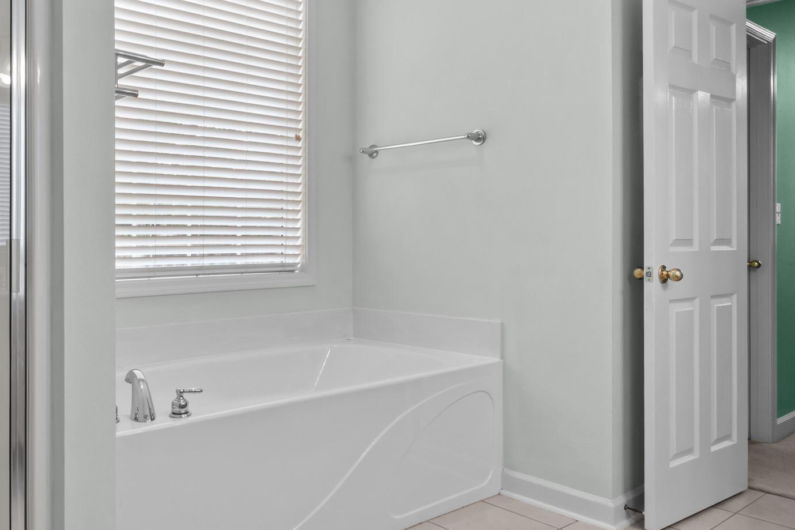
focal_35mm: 30
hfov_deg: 60.8
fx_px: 660
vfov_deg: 43.7
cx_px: 273
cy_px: 247
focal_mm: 11
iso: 250
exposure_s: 1/4
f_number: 9
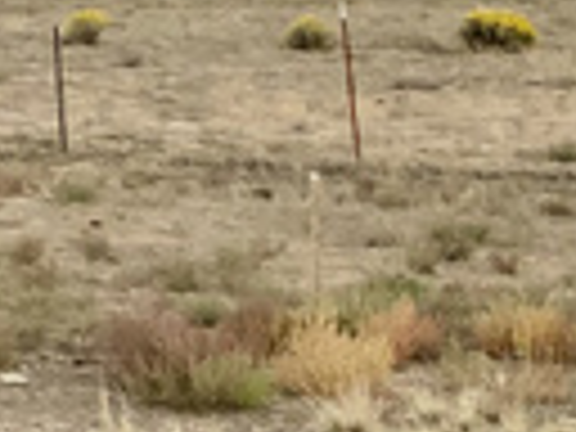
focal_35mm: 145
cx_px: -742
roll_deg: +0.9
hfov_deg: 11.6
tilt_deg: +1.6
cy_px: -144
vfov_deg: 10.0
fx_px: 2413
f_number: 1.8
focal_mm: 3
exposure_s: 1/962
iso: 16
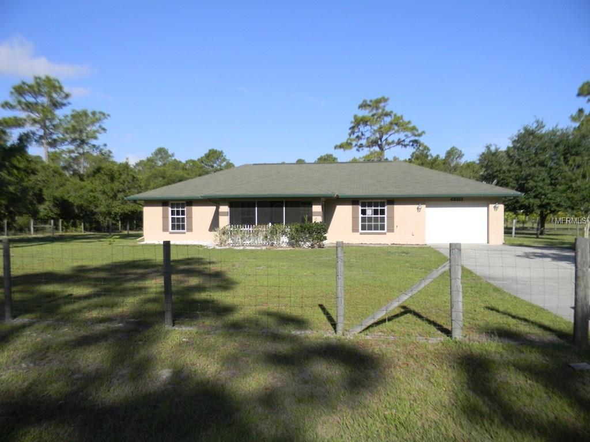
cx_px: 295
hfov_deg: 63.4
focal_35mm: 28
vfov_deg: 49.7
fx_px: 477
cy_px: 221
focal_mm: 5
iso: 80
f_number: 7
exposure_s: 1/235
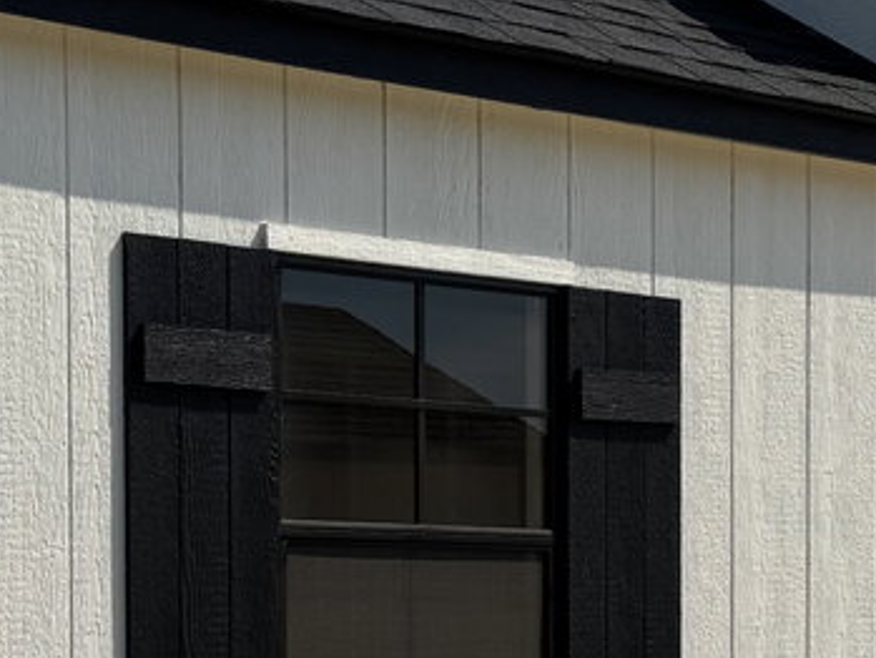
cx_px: 612
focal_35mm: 110
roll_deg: +2.3
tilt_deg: -2.2
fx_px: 2785
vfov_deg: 13.3
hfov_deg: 17.8
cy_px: 678
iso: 80
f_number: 1.78
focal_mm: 6.76
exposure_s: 1/9009
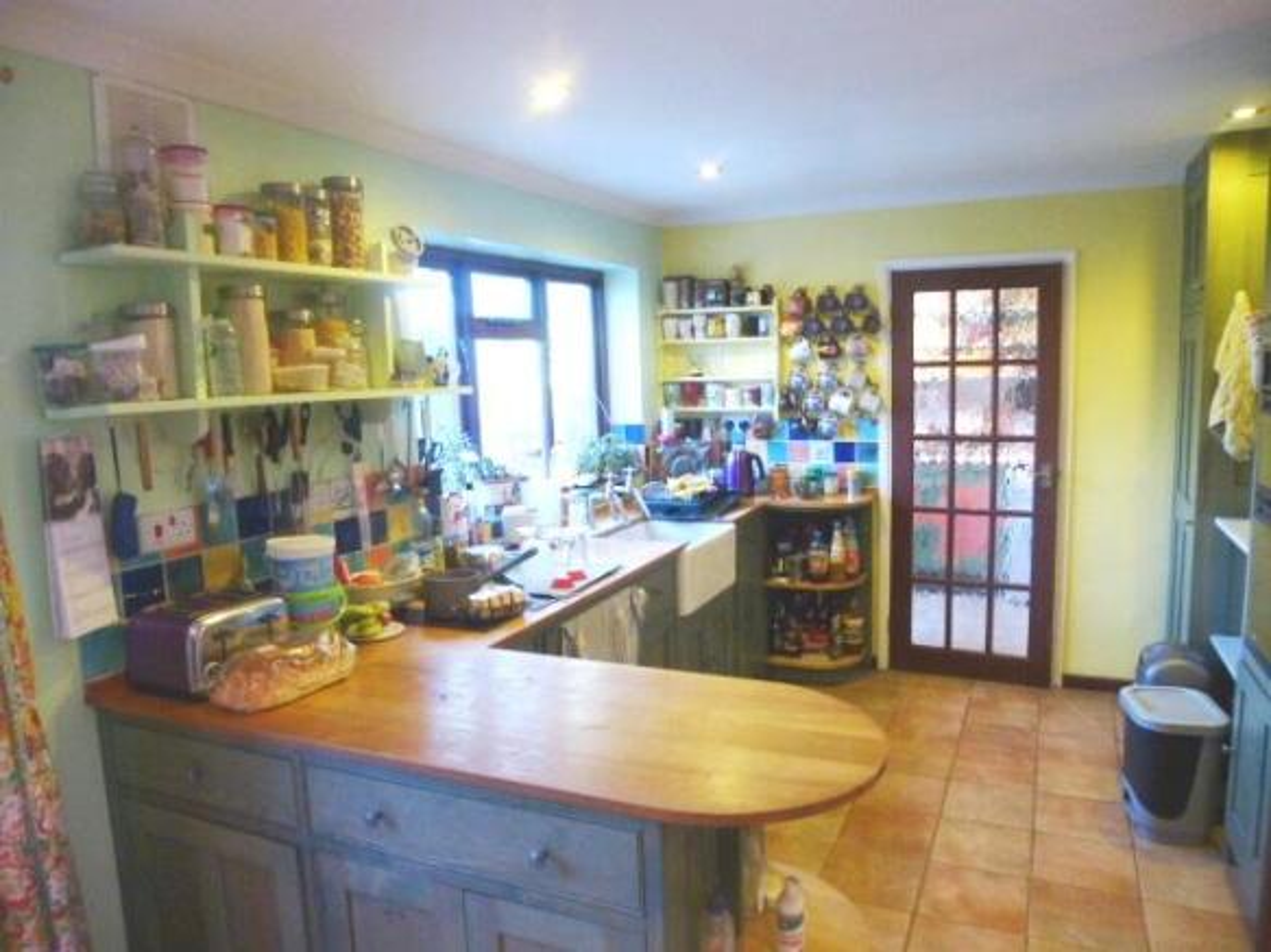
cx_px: 636
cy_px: 476
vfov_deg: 56.8
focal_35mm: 24
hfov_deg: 71.6
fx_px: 881
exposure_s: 1/6
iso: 400
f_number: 3.3
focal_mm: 4.3
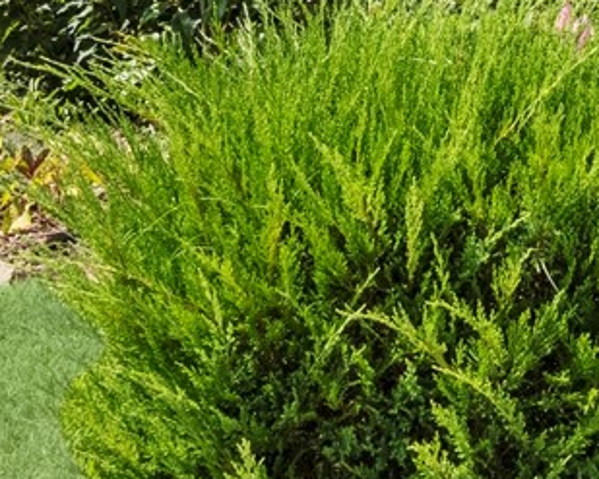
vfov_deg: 14.8
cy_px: -147
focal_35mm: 99
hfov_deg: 18.1
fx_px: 1755
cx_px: 768
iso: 800
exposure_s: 1/200
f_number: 10
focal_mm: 10
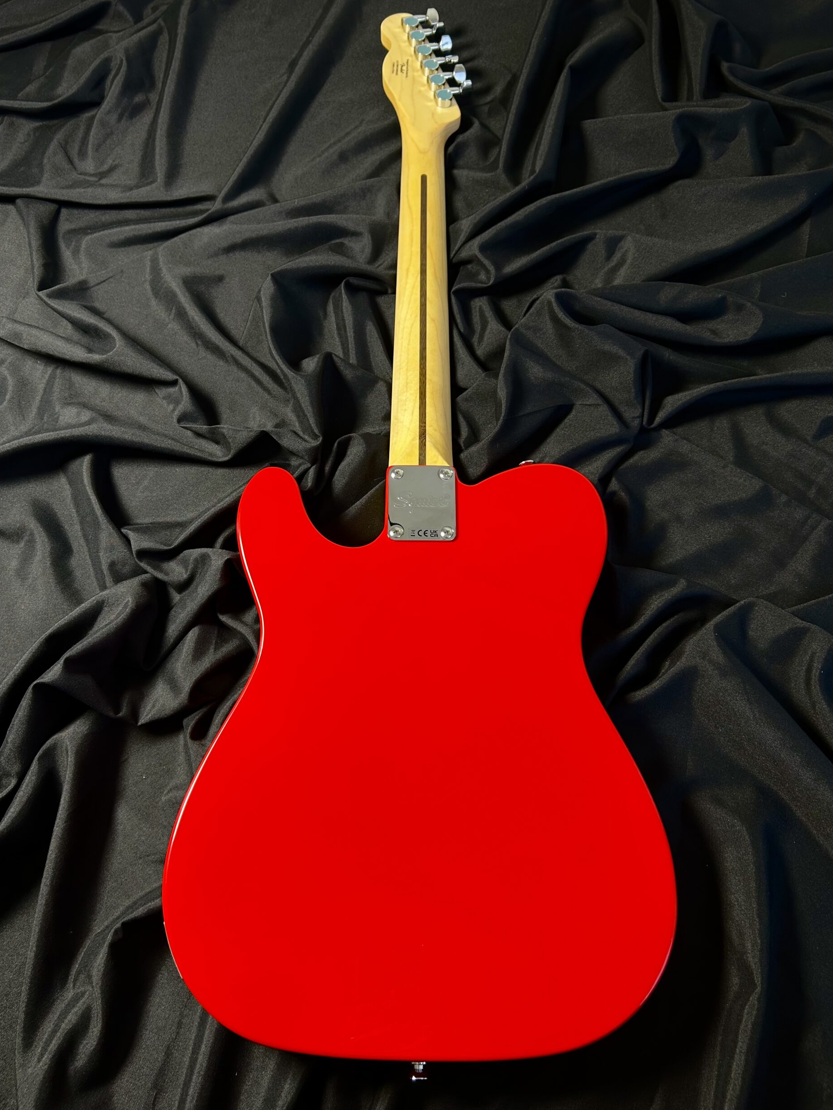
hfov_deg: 51.4
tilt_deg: -64.6
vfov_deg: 65.3
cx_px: 405
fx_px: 866
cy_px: 563
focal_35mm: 27
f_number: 1.5
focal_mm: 5.7
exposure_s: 1/50
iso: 80
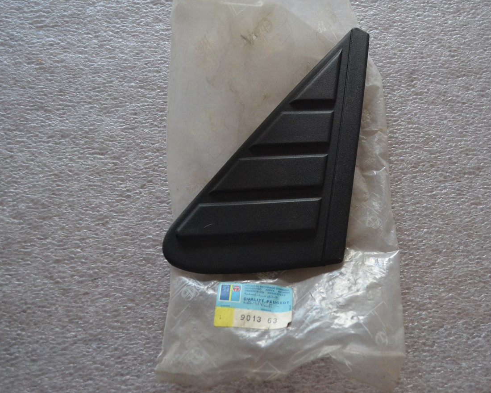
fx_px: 552
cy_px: 198
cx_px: 291
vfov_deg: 39.2
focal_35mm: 38
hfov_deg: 47.7
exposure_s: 1/60
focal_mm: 22
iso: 1100
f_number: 4
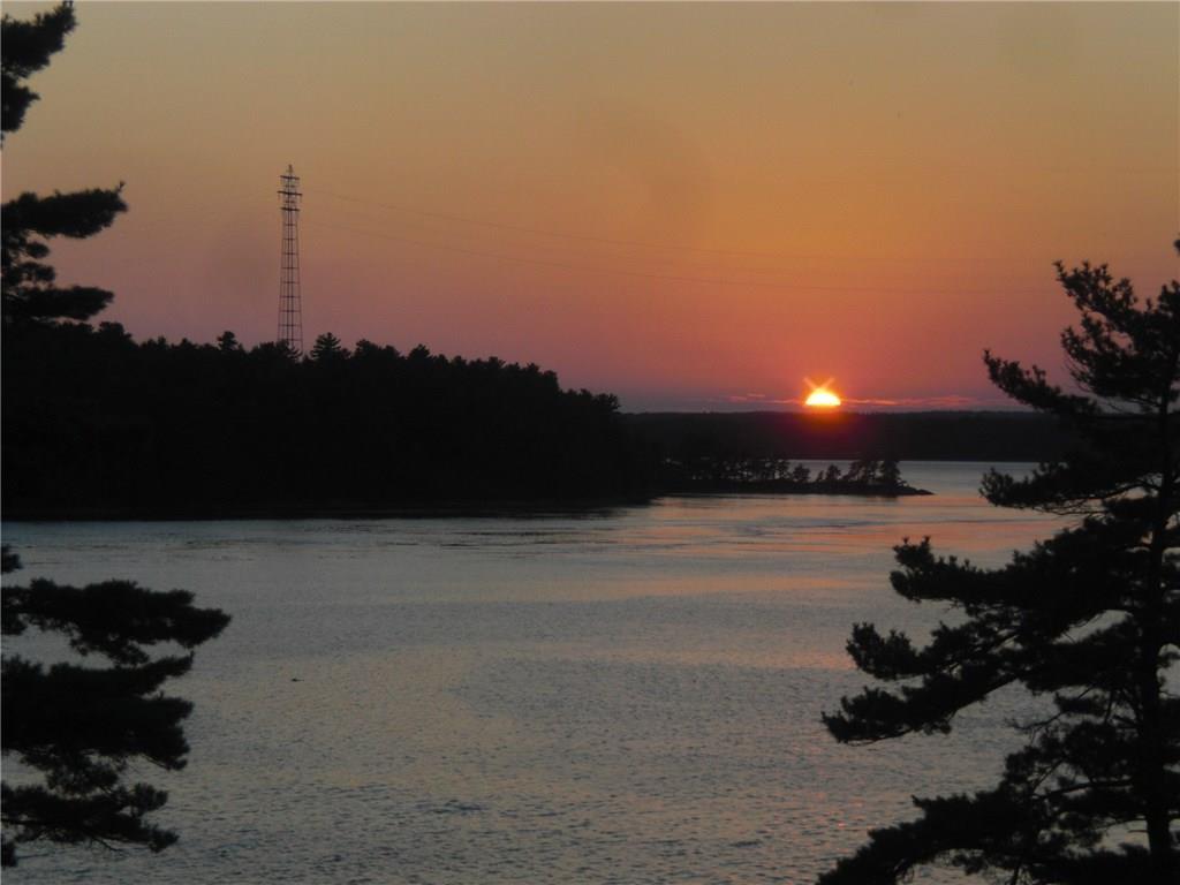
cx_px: 590
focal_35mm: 114
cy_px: 442
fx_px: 3886
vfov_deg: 13.0
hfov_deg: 17.3
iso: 64
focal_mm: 18.9
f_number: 5.9
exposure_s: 1/125
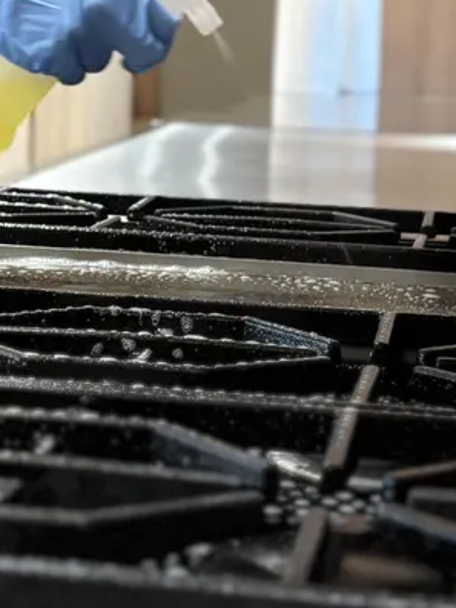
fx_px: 1844
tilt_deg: -4.9
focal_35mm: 105
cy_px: 131
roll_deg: -2.8
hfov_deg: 14.1
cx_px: 152
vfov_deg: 18.6
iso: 320
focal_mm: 5.96
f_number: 1.6
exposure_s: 1/60
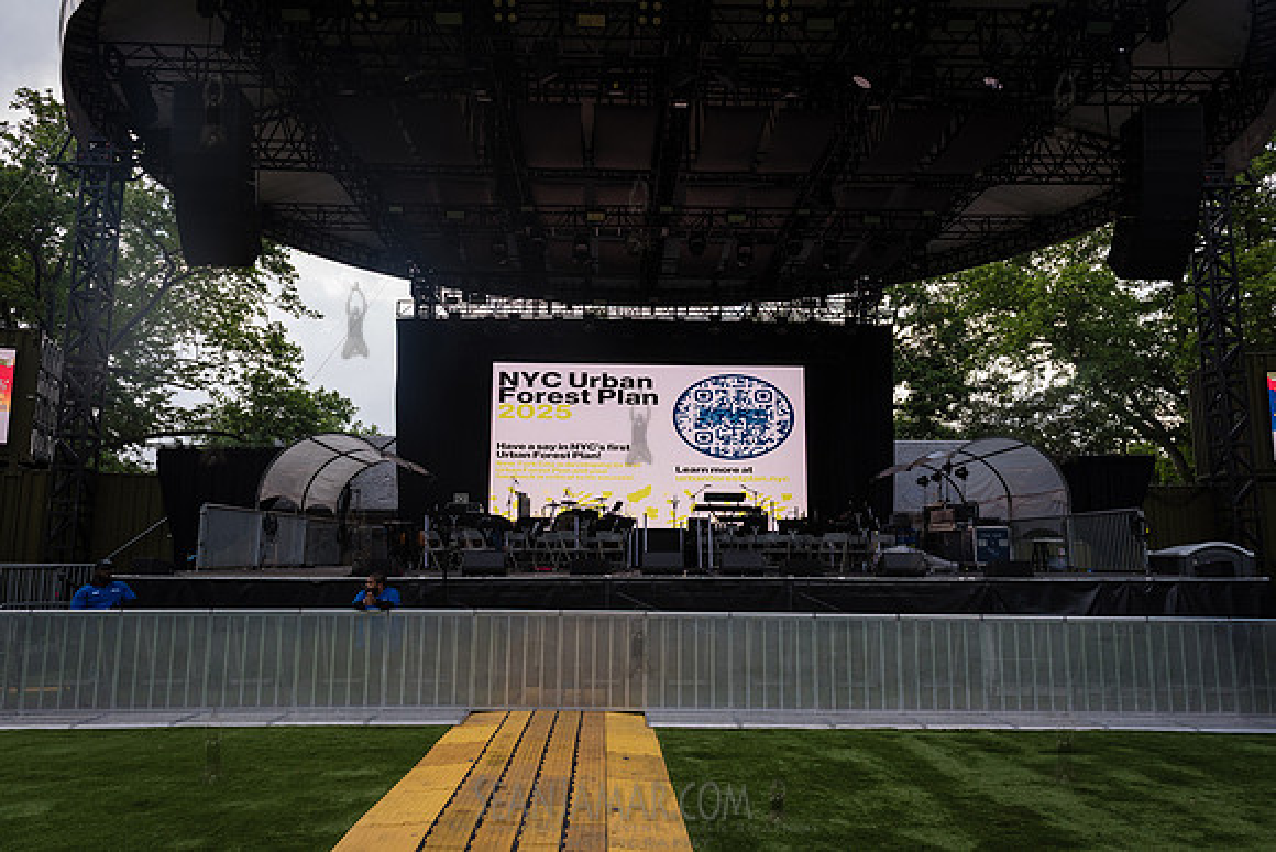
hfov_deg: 73.7
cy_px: 426
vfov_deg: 53.2
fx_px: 851
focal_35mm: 24
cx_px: 638
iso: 400
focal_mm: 24
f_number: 5.6
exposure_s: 1/400
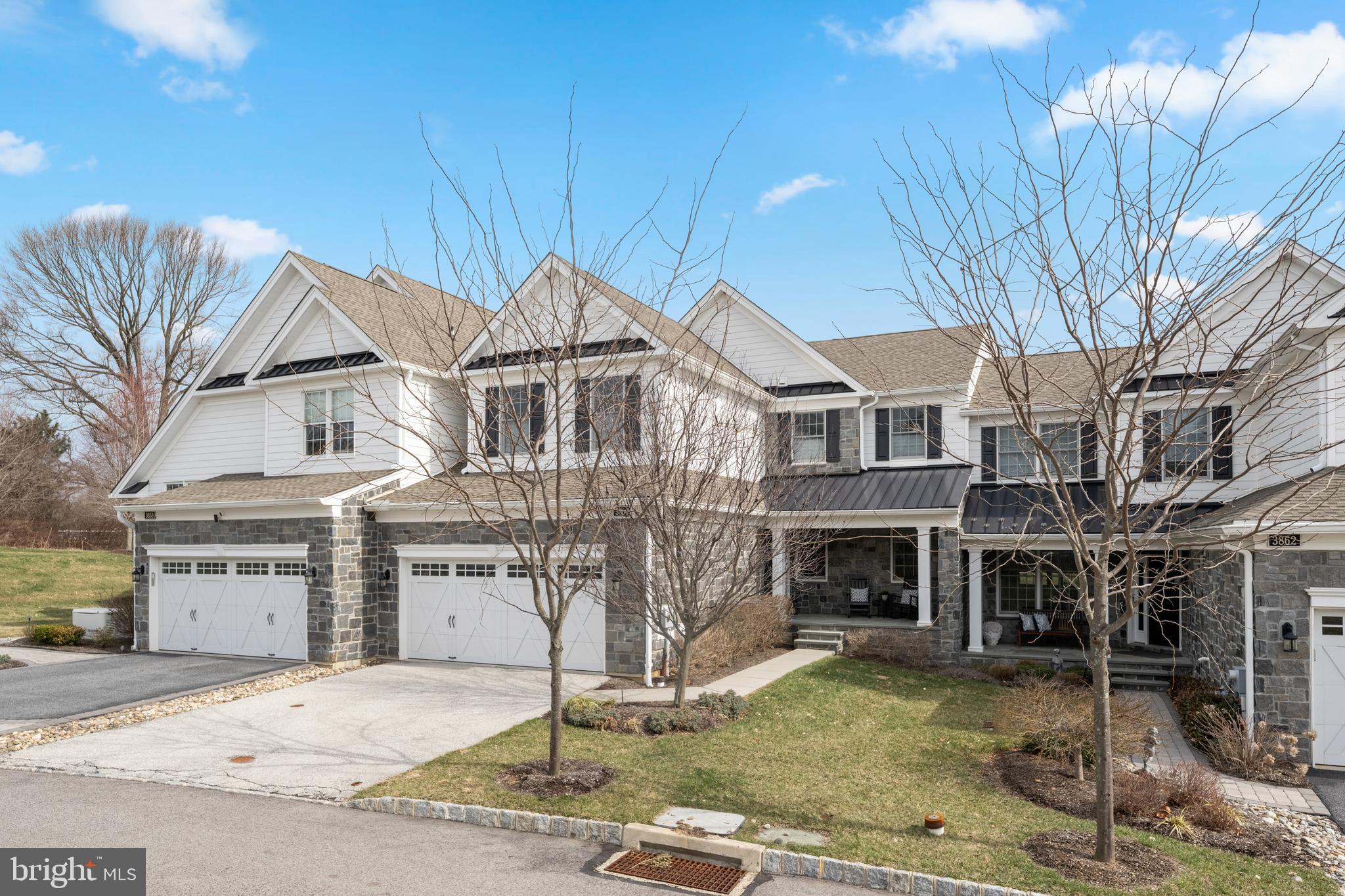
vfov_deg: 57.2
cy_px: 448
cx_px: 672
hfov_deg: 78.6
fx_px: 822
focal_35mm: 22
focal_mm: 22
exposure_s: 1/1600
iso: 640
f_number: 7.1
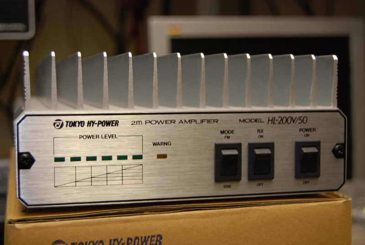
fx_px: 640
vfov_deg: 21.6
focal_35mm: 63
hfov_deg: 31.8
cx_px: 182
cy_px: 122
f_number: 5.3
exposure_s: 1/60
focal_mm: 42
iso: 450
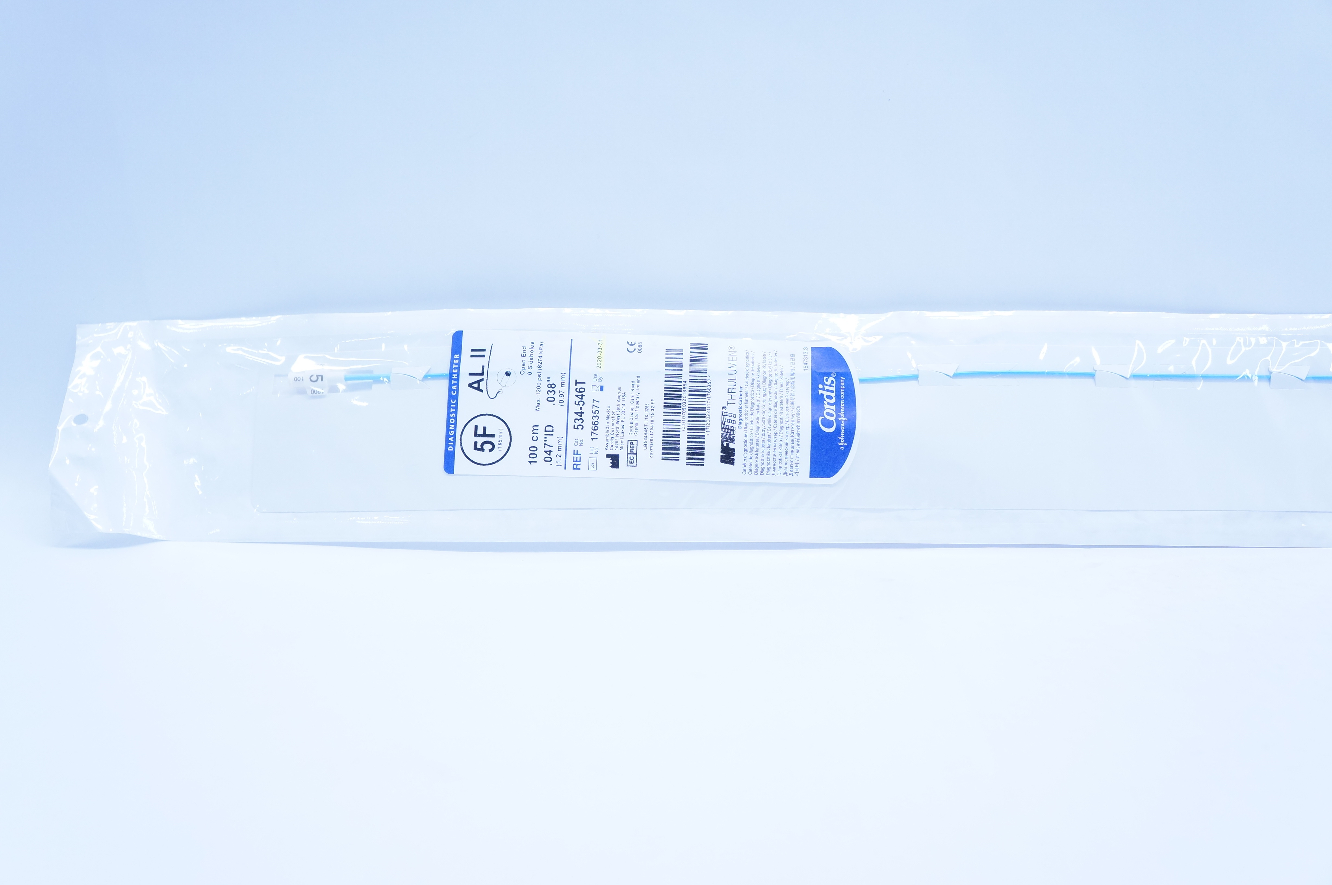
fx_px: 1275
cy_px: 442
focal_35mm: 34
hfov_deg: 55.2
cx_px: 666
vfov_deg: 38.3
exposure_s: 1/160
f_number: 5.6
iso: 800
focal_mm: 23
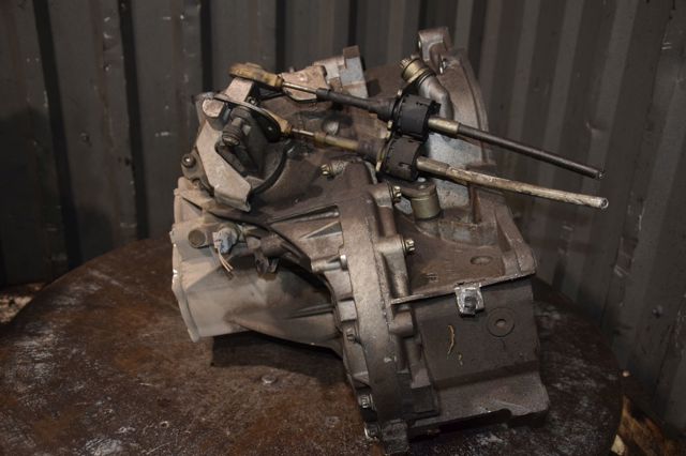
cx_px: 343
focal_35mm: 38
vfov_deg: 35.5
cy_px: 228
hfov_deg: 51.3
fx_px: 714
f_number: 5
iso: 800
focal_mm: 25
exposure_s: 1/60
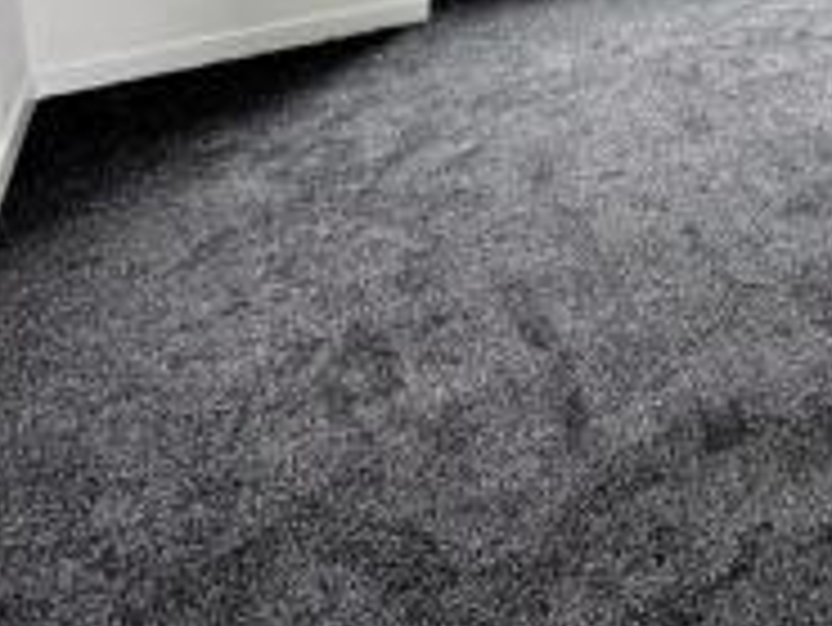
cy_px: -254
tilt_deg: -6.3
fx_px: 1058
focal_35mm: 44
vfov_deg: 26.2
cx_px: 902
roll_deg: +0.4
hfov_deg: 36.7
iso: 80
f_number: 2.2
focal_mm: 2.22
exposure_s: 1/99
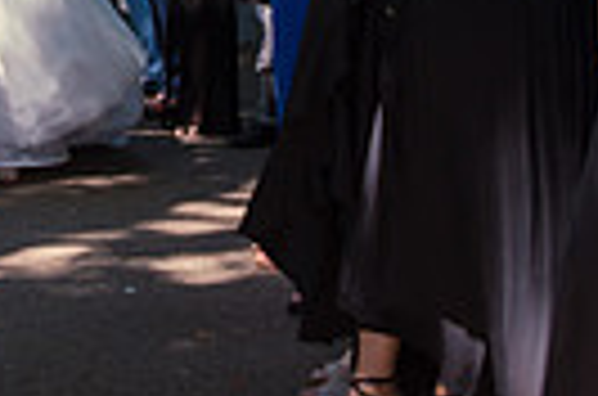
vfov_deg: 12.3
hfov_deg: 18.6
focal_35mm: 105
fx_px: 1740
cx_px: -94
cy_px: -207
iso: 500
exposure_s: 1/500
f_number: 3.5
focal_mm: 24
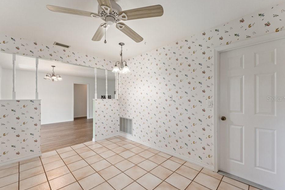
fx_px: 119
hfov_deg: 100.4
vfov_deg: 77.4
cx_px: 143
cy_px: 99
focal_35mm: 15
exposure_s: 1/25
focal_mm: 14
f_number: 8
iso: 500
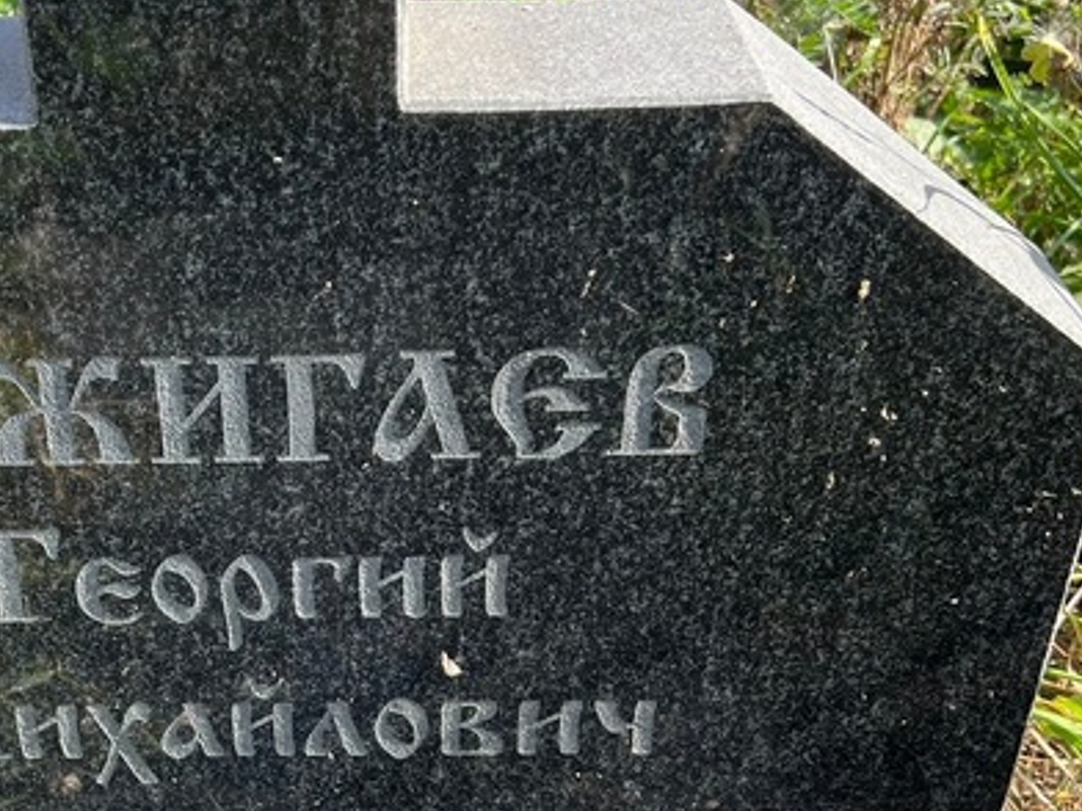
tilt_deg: -35.4
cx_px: 309
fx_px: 1657
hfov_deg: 35.6
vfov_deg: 27.3
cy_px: 571
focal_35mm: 53
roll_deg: +2.7
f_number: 1.5
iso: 50
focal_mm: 5.7
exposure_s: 1/549
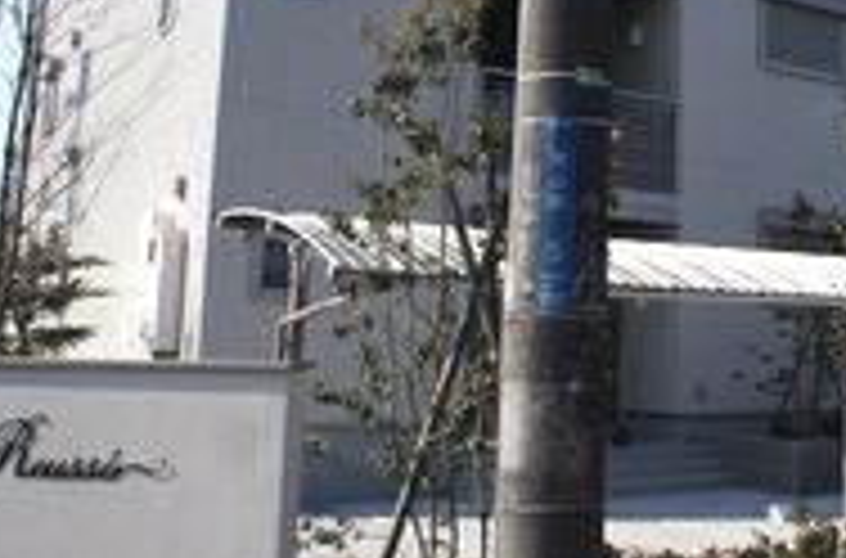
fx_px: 1499
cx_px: 693
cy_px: 142
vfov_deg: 20.9
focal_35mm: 64
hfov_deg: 30.6
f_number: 8
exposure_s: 1/800
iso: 200
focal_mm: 16
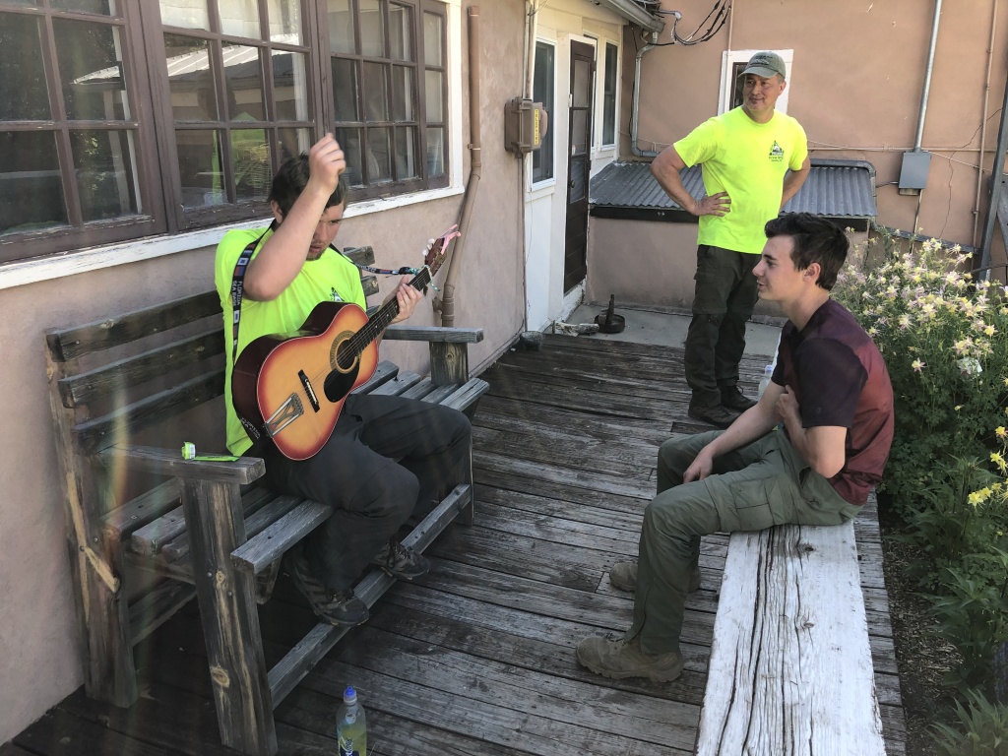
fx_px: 815
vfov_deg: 49.7
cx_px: 504
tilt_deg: -19.2
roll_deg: +0.0
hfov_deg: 63.4
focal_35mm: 28
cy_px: 378
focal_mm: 3.99
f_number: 1.8
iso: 20
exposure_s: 1/137
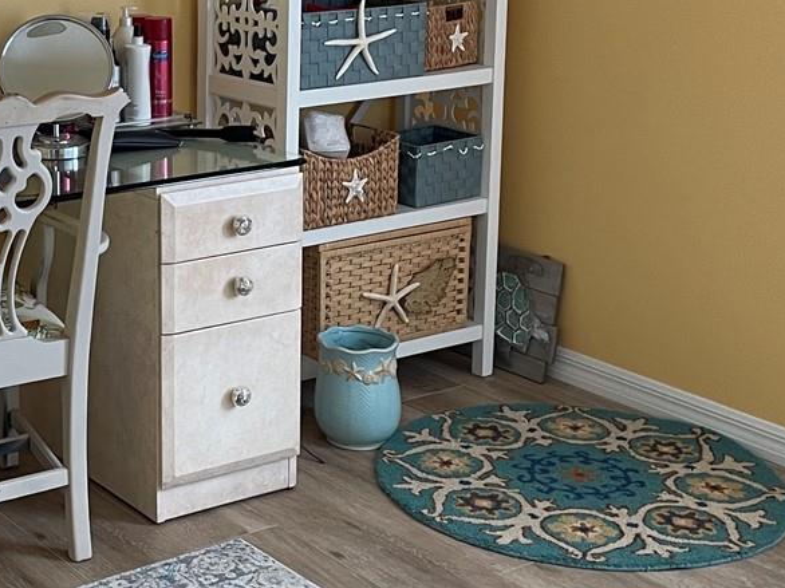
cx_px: 113
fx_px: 1609
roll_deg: +0.5
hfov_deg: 26.7
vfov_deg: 20.5
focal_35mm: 71
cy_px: 129
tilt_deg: -10.8
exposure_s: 1/60
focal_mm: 4.2
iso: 100
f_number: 1.6
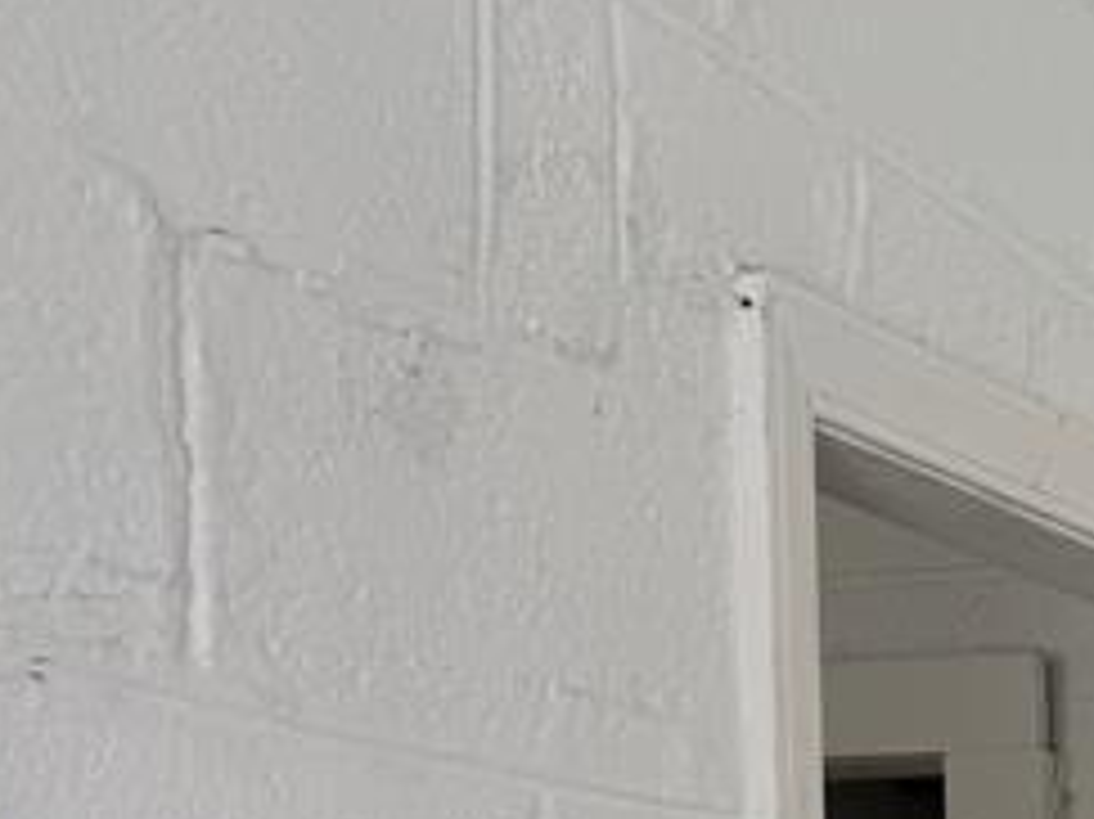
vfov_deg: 13.6
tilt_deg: -3.0
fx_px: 3190
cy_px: 1314
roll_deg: +0.2
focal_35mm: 101
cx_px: 2102
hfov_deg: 15.8
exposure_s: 1/460
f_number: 1.78
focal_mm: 6.76
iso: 80
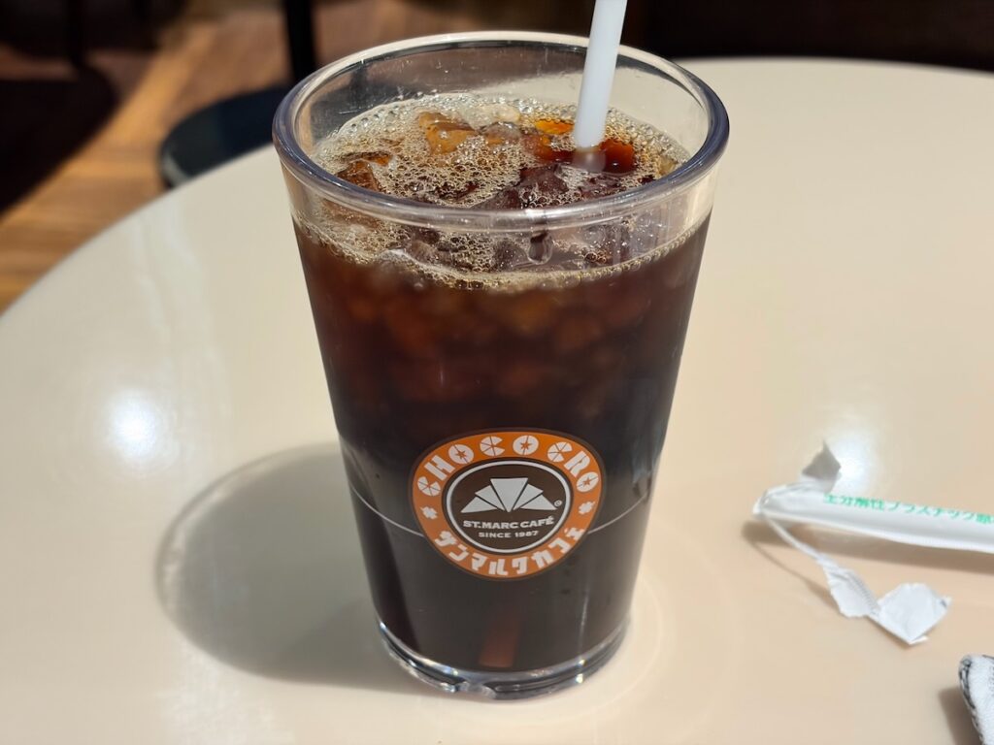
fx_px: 1493
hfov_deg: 36.8
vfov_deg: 28.0
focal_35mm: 52
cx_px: 497
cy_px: 372
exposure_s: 1/33
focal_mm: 5.96
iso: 160
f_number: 1.6
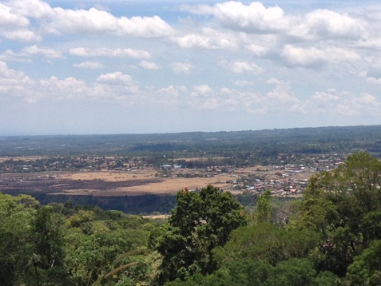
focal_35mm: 88
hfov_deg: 22.2
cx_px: 252
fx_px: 969
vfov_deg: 16.8
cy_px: 113
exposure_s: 1/2123
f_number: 2.4
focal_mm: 4.28
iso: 50
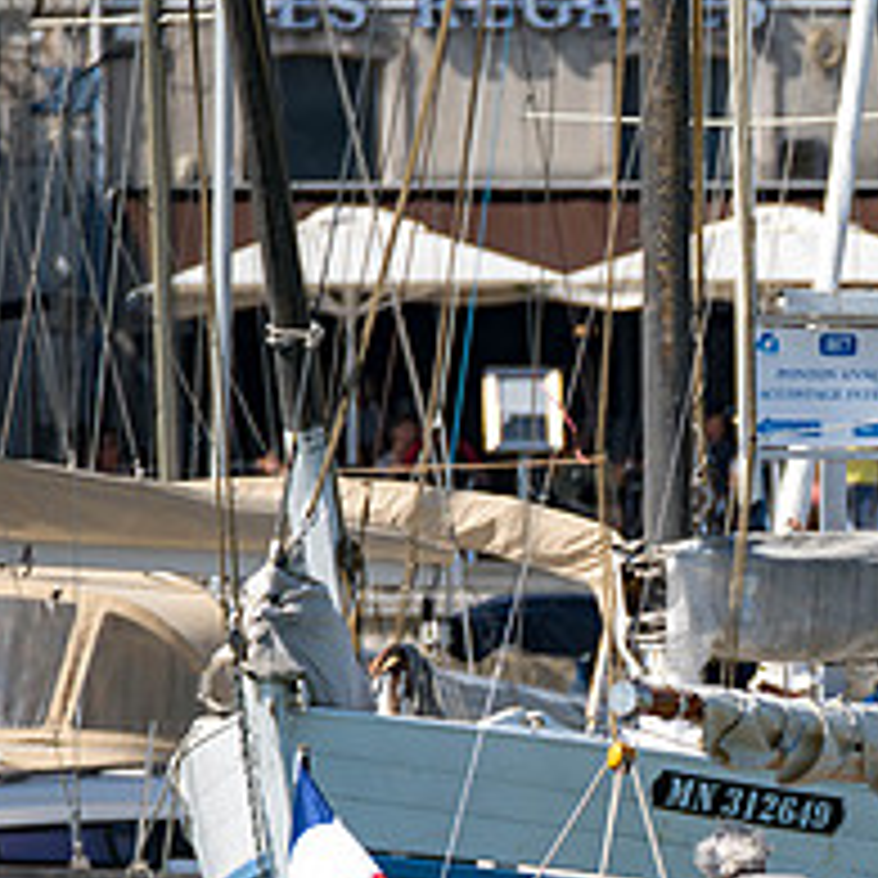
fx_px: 29069
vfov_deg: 1.7
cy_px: 759
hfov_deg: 1.7
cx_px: 1099
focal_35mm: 1013
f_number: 6
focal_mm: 400
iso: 80
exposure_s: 1/400
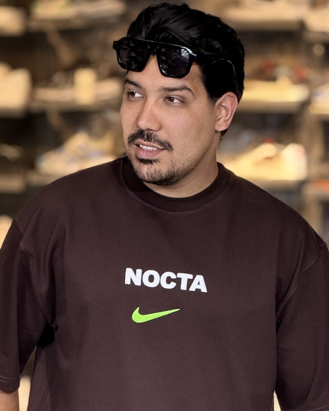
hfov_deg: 6.9
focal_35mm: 224
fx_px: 2727
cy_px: 363
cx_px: 161
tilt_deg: -6.1
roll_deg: -0.8
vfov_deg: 8.6
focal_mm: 15.66
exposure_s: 1/100
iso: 250
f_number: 2.8
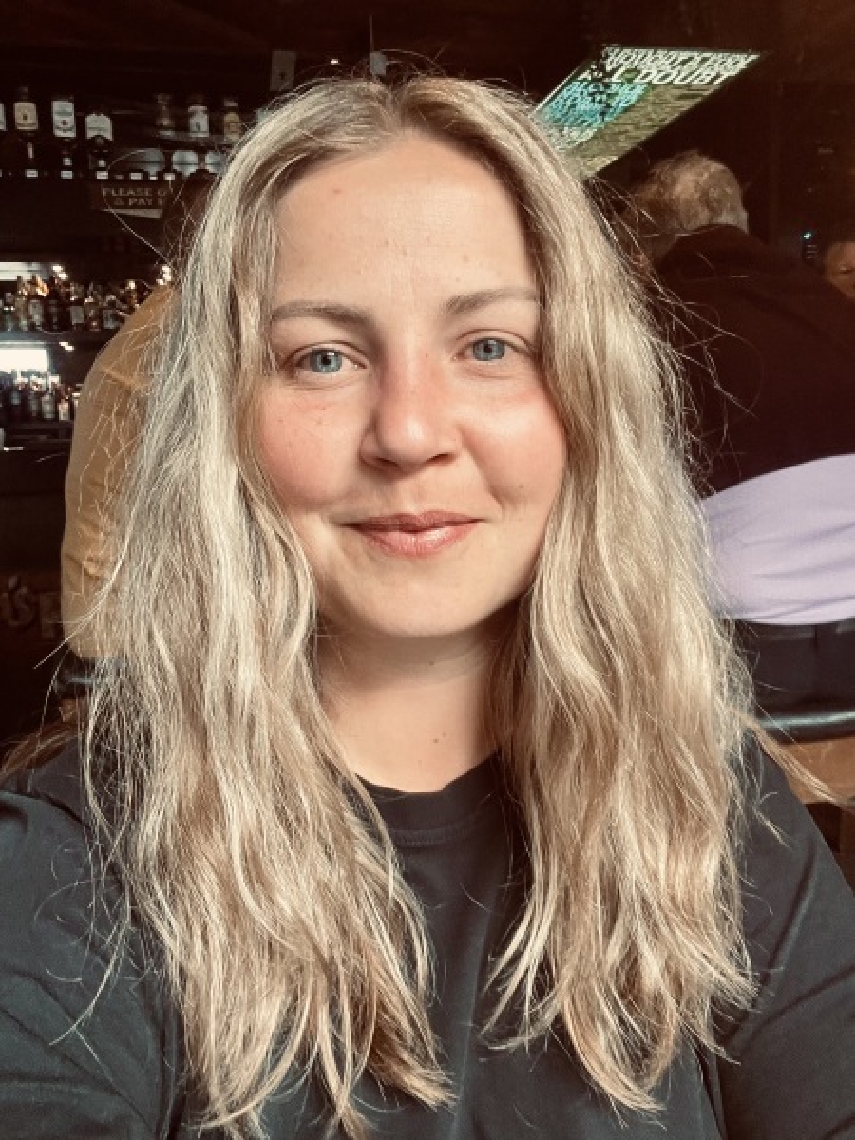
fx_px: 988
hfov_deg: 46.8
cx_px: 428
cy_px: 570
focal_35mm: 30
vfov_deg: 60.0
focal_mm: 2.71
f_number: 2.2
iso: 200
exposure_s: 1/60
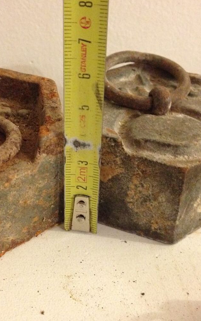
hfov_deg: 26.3
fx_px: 429
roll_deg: -5.3
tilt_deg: -36.2
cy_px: 177
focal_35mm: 49
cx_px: 91
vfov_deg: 41.0
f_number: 2.4
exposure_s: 1/15
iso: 500
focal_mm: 4.28
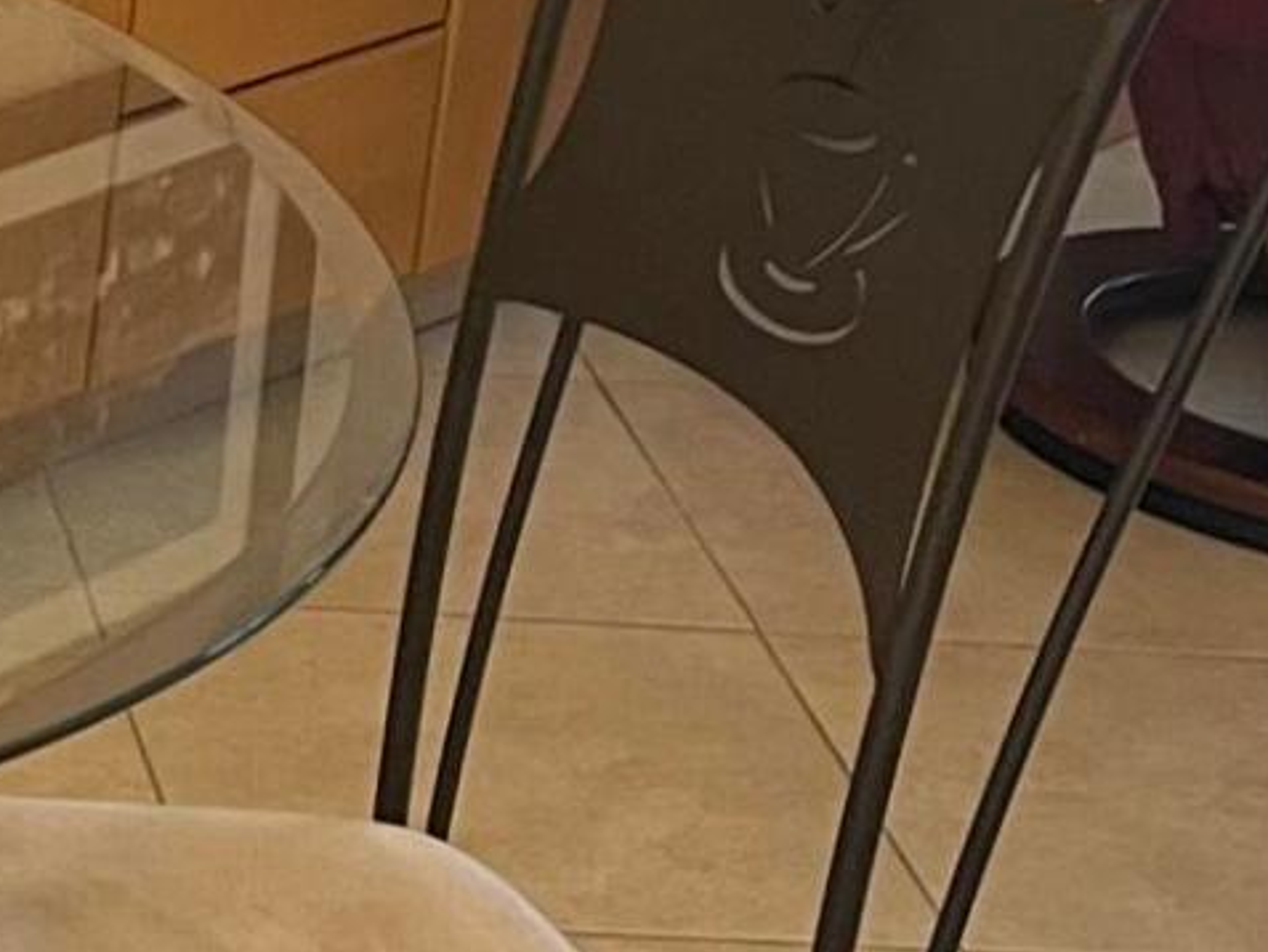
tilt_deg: -15.1
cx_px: 66
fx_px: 5533
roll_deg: -6.9
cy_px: -173
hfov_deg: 12.9
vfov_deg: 9.7
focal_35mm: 151
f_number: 1.6
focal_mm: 5.1
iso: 160
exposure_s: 1/60
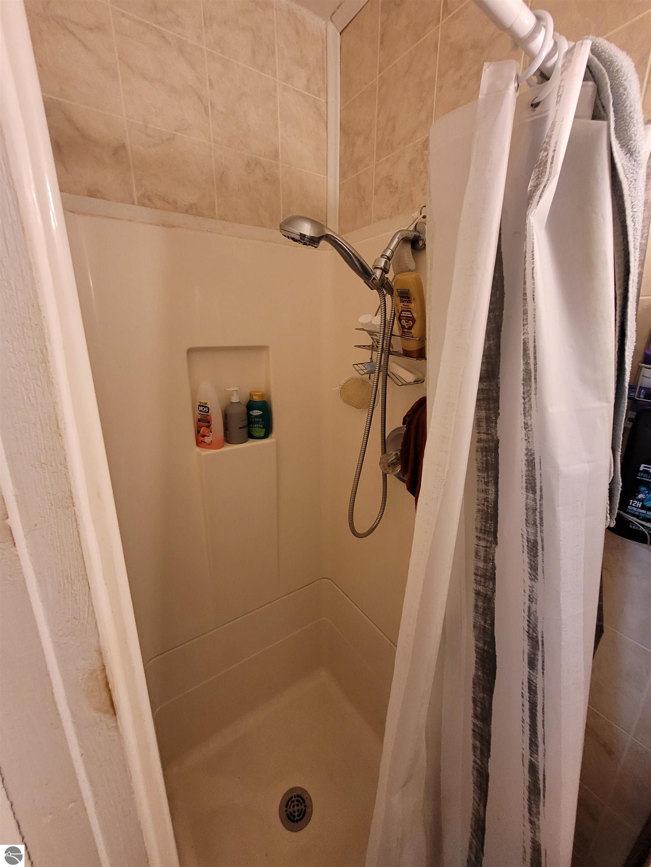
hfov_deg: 89.9
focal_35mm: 13
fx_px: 326
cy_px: 434
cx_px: 326
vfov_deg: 106.2
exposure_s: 1/40
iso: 320
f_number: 2.2
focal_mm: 1.74
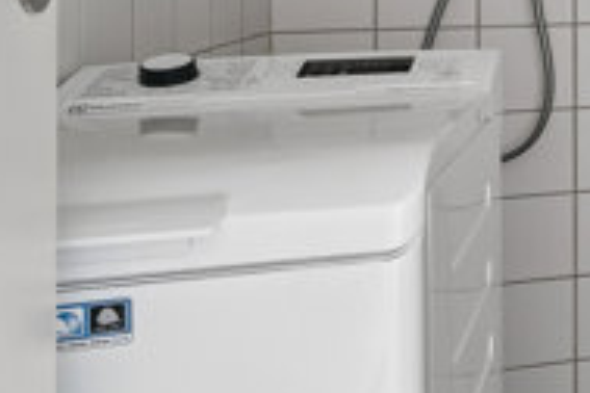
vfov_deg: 17.8
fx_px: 1194
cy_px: -80
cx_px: 1155
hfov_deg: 18.7
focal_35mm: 73
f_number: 7.1
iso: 800
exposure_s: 4
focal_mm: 17.2
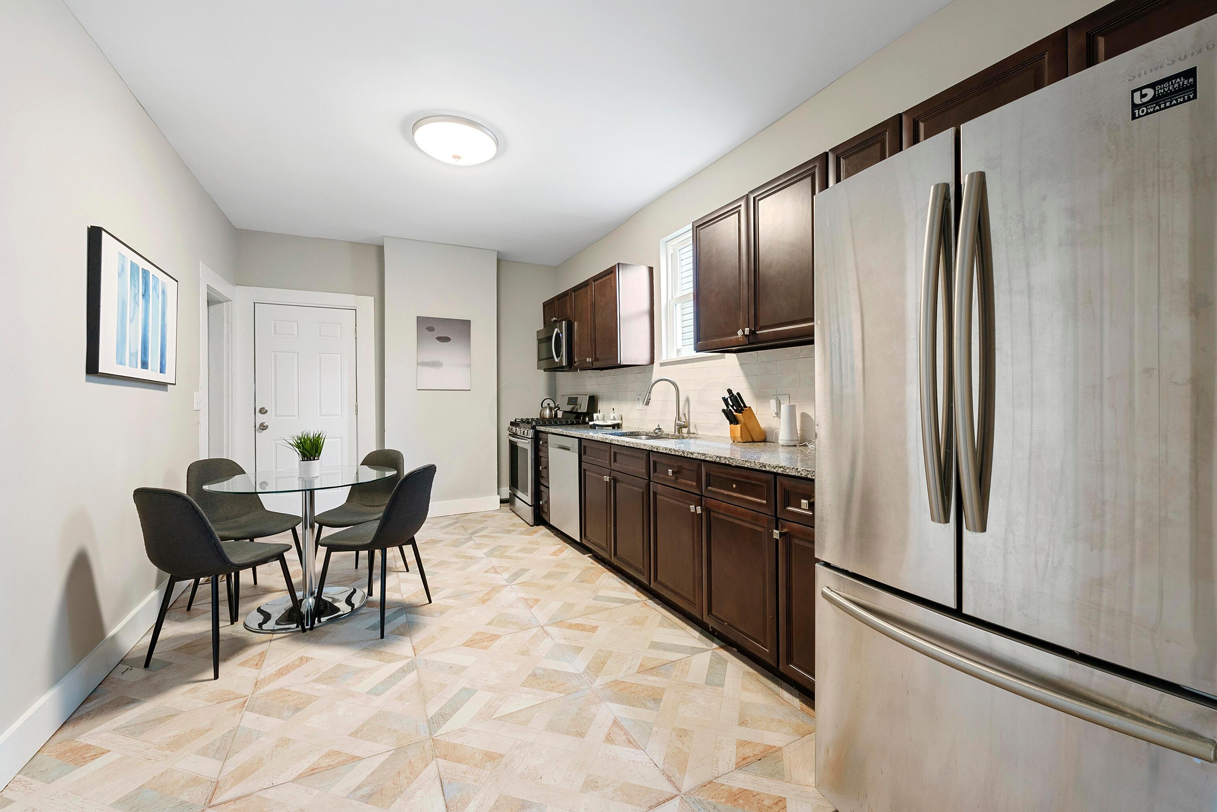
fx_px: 473
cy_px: 406
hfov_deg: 104.2
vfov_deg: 81.3
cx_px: 608
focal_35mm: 14
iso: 640
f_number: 9
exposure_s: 1/2
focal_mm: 14
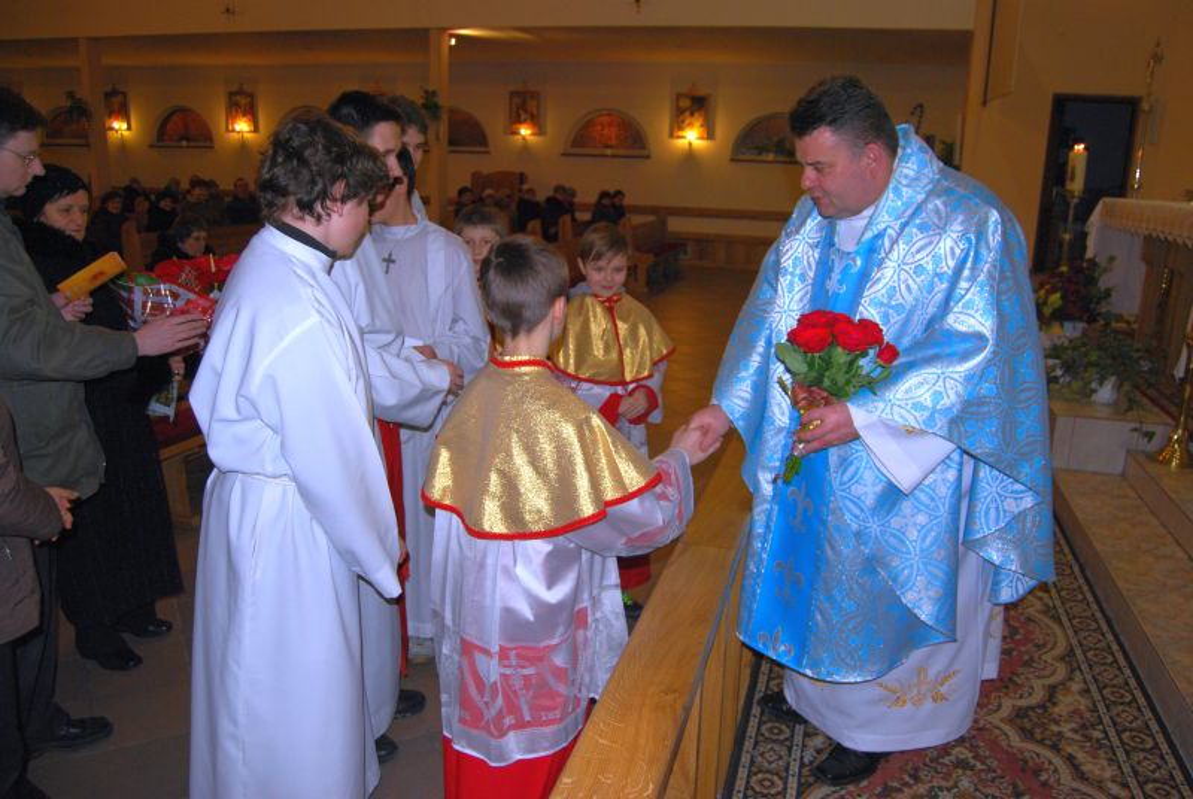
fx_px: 896
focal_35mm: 27
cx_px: 596
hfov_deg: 67.3
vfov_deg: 48.1
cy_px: 400
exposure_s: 1/60
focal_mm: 18
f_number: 4
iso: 400
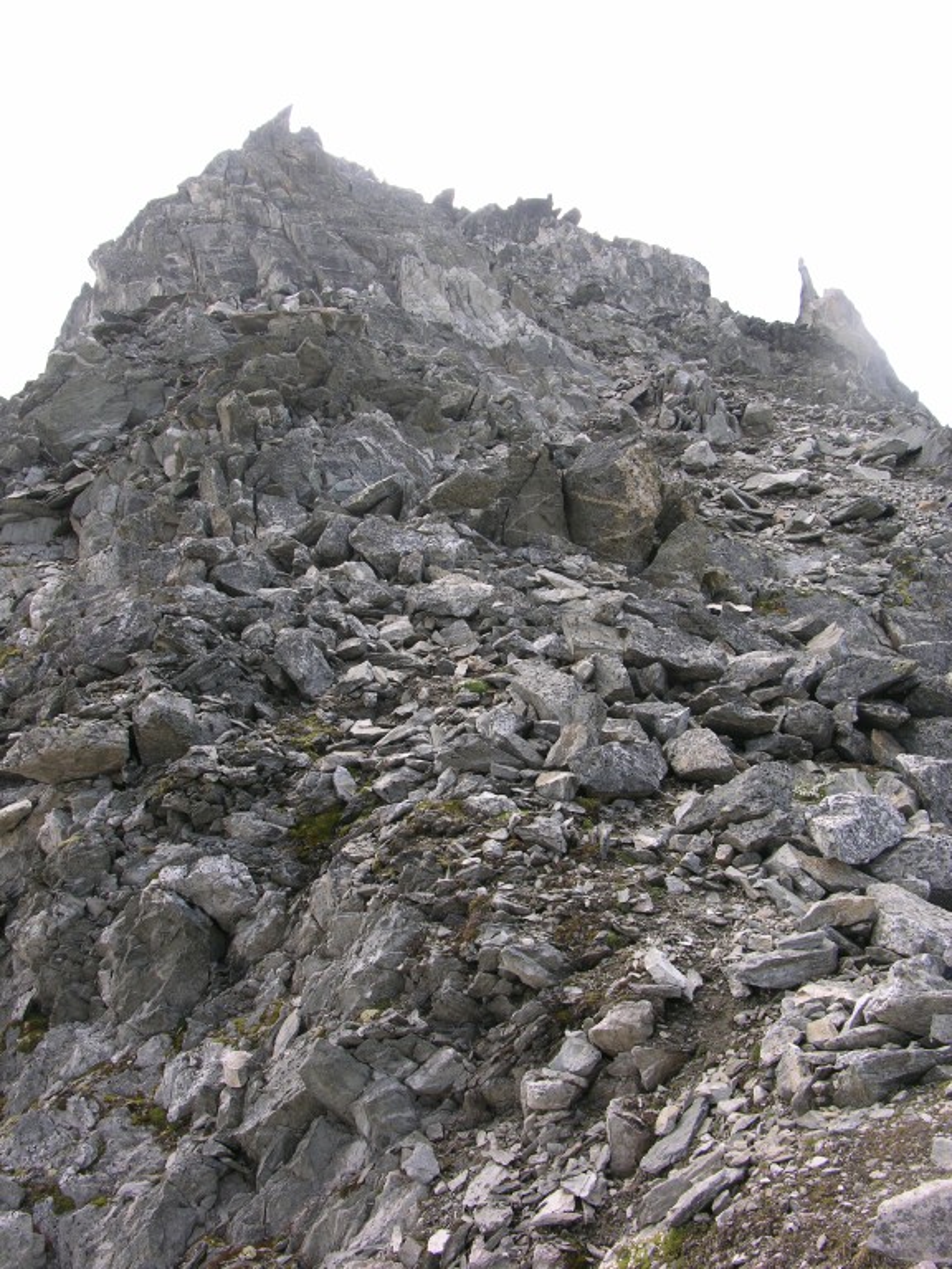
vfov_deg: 52.6
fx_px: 1283
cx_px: 476
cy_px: 634
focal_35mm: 35
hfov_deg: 40.7
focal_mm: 8.9
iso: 50
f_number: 4.5
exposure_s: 1/112
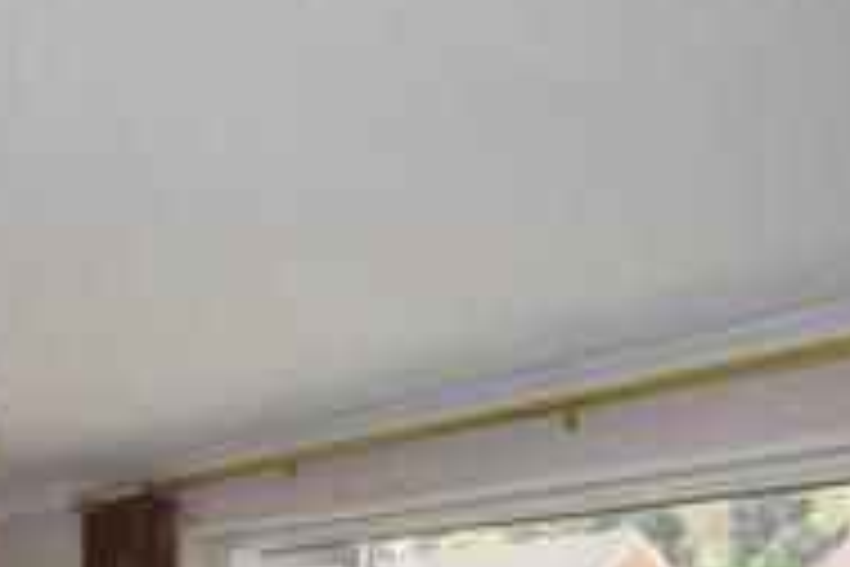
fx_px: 1228
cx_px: 43
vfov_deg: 22.6
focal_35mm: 52
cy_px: 776
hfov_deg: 35.3
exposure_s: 1/125
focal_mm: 10
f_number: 5.6
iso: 320
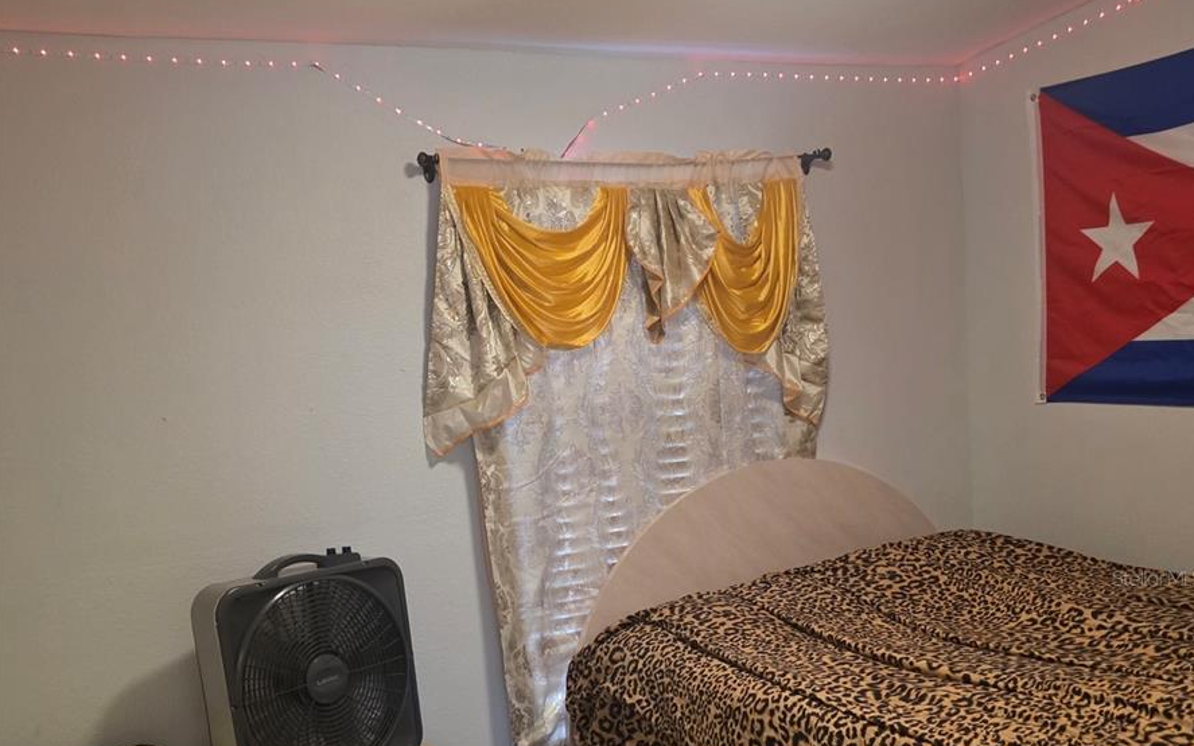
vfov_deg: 37.2
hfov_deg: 58.2
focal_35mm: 33
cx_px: 602
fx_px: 1074
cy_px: 578
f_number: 1.7
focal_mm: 6.3
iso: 400
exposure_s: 1/120
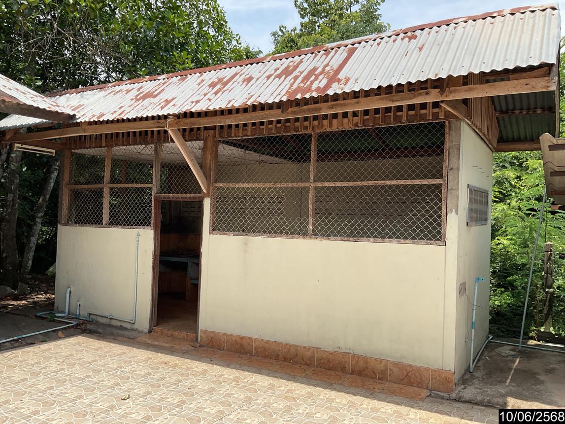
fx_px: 473
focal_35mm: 29
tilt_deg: +0.2
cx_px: 282
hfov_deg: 61.7
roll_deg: -1.2
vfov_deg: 48.2
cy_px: 212
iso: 16
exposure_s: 1/1451
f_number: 1.8
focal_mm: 3
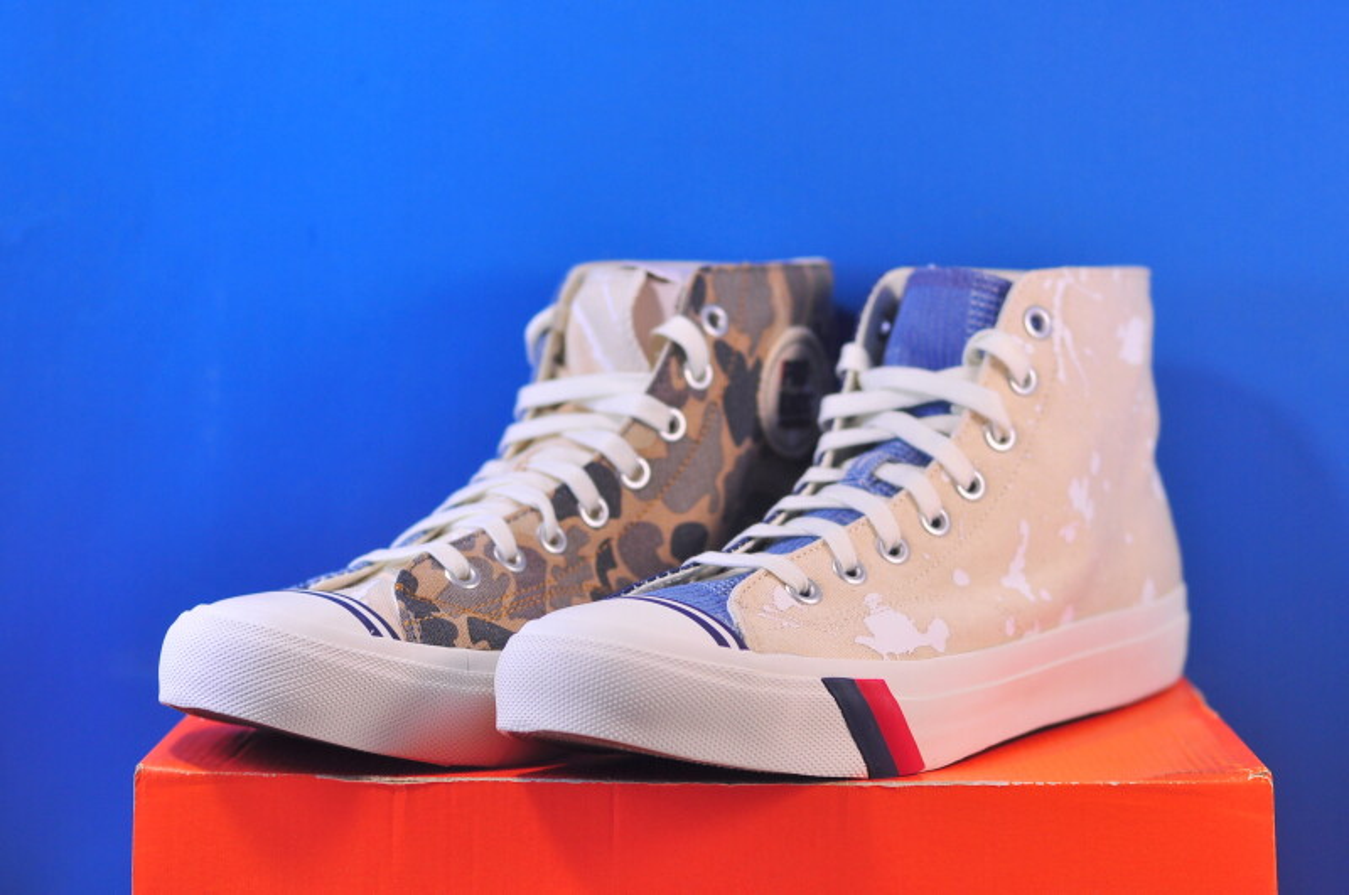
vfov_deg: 18.1
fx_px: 2806
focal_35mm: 75
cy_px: 448
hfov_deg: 27.0
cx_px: 674
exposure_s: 1/250
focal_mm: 50
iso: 250
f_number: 2.8
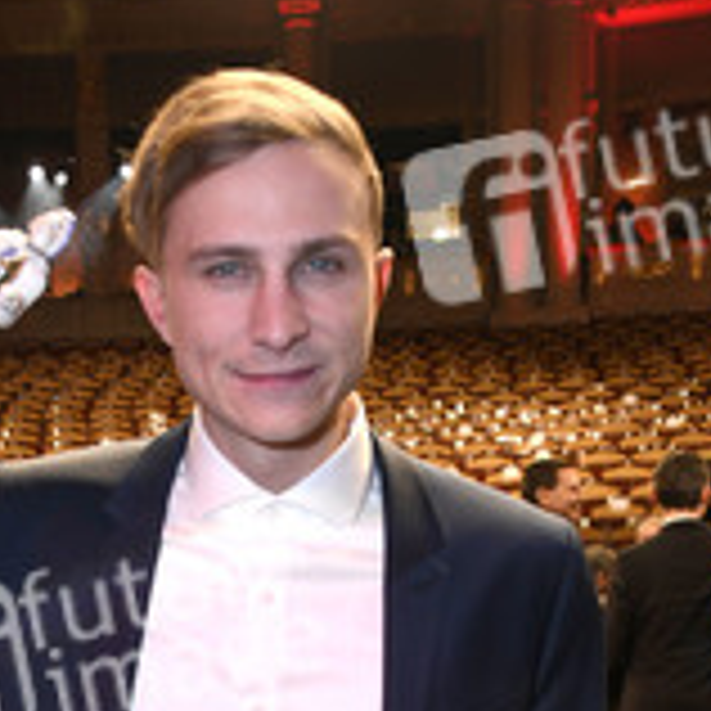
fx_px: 1603
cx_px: 225
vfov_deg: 22.8
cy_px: 873
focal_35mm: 69
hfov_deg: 24.9
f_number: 6.3
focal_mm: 32
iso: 1600
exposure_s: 1/100
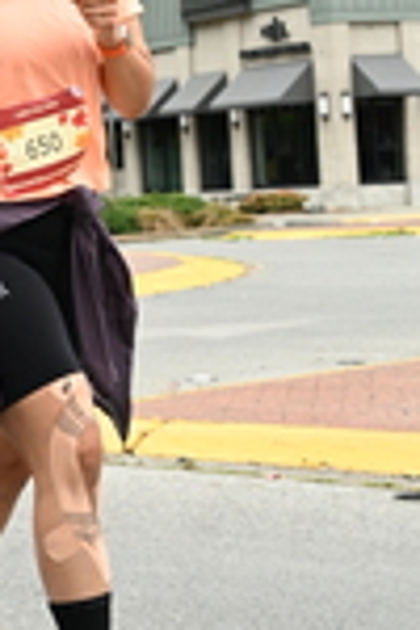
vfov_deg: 16.7
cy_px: 84
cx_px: -246
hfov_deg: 10.8
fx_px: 2117
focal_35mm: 121
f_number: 4
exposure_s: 1/800
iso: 1600
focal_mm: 33
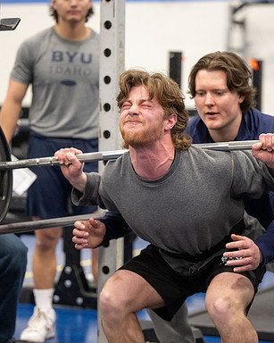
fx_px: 1379
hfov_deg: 11.3
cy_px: 172
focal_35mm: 136
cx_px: 159
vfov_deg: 14.2
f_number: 2.8
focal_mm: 96
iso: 6400
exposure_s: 1/200
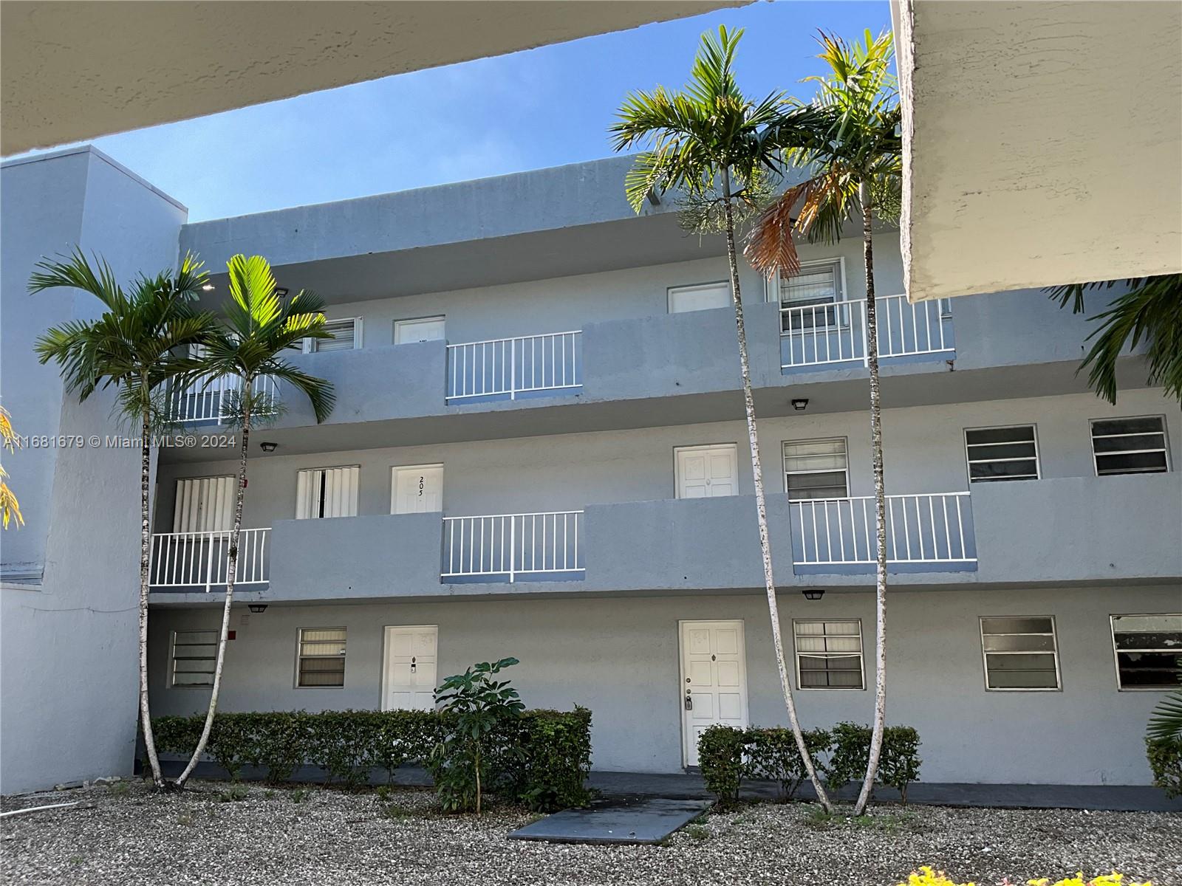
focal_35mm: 29
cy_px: 443
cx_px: 591
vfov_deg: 48.2
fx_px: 990
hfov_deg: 61.7
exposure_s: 1/338
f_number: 1.8
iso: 25
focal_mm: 3
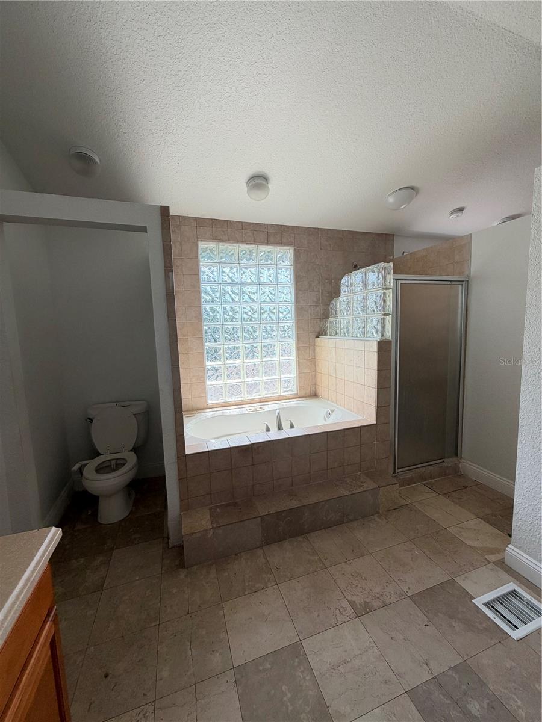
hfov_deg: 85.7
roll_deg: +0.5
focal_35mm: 14
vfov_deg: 102.1
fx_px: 292
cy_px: 361
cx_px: 271
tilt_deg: -6.5
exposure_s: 1/121
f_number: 2.2
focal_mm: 2.22
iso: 64
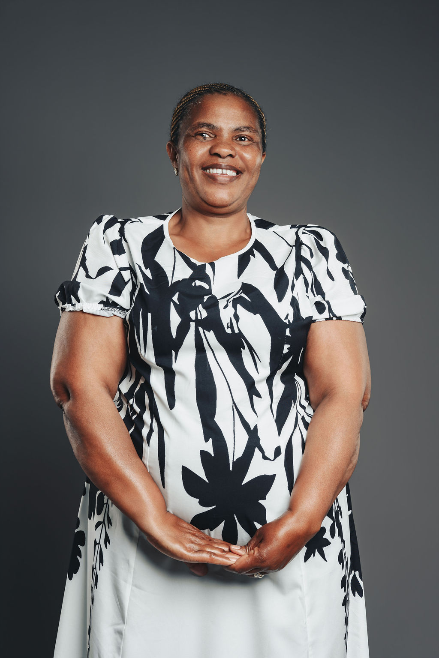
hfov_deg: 16.1
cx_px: 220
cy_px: 329
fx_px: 1555
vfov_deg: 23.9
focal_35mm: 85
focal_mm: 85
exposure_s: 1/100
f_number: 8
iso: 125
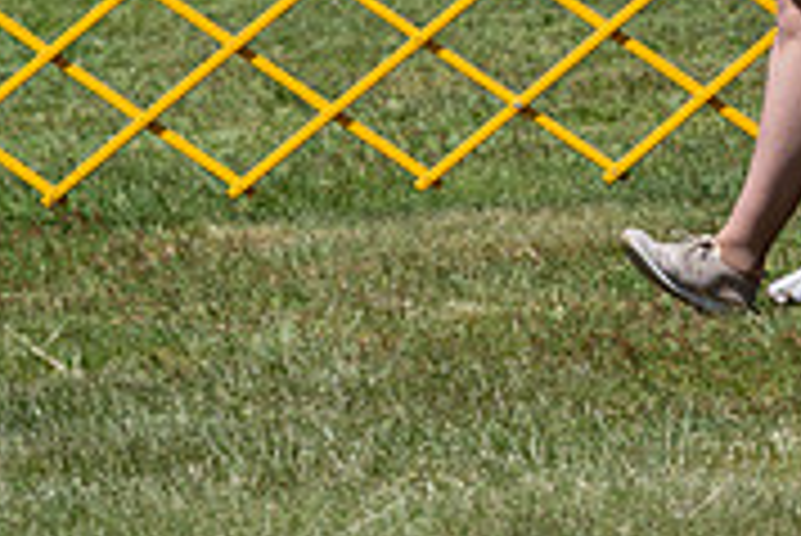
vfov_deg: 3.3
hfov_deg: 5.0
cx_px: 693
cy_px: -304
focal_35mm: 410
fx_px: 9130
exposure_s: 1/640
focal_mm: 126
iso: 100
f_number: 6.3
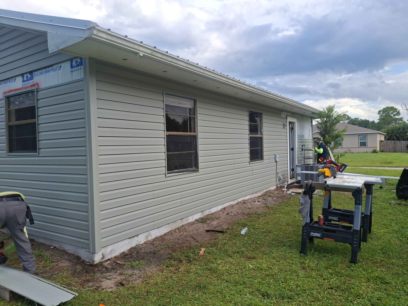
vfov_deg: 54.9
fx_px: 295
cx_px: 204
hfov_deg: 69.4
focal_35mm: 25
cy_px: 153
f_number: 1.8
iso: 32
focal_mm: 4.69
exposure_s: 1/1427
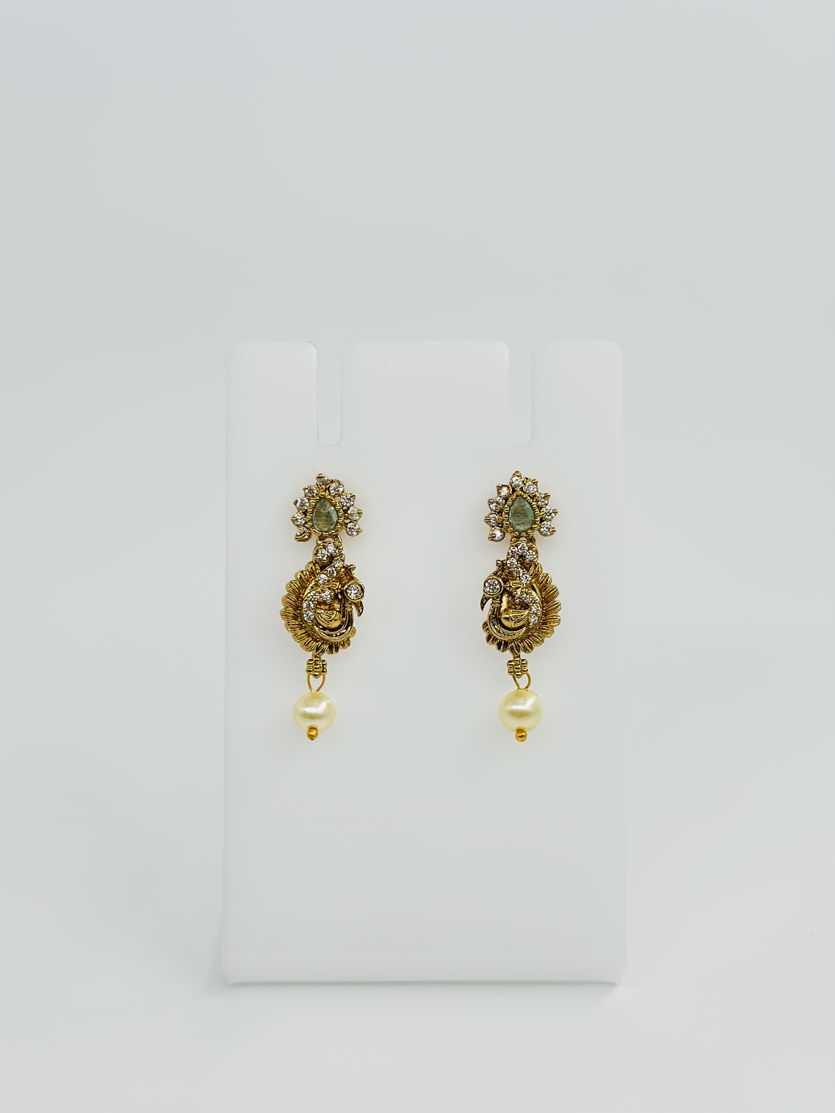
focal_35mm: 48
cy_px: 556
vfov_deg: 39.7
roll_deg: -0.8
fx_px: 1544
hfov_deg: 30.3
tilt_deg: -19.7
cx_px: 418
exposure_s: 1/919
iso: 80
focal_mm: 6.86
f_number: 1.78
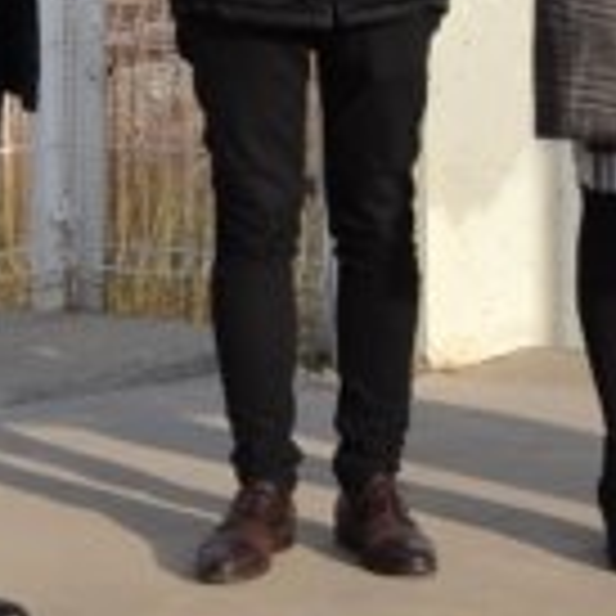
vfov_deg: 10.1
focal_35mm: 171
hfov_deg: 9.9
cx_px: 913
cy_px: -99
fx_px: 3443
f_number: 8
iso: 100
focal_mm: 24
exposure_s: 1/250
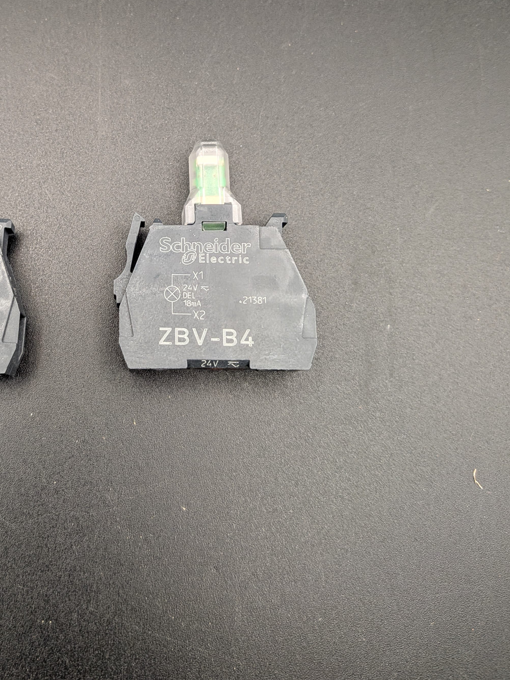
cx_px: 133
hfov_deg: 38.7
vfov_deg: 50.5
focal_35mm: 36
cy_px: 230
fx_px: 707
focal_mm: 4.53
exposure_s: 1/123
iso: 28
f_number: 1.7
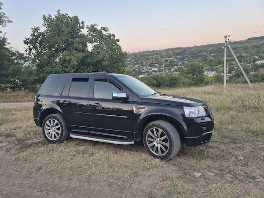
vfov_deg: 58.9
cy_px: 99
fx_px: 175
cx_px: 132
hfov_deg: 73.9
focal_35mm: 23
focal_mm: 5.4
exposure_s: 1/180
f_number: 1.8
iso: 80
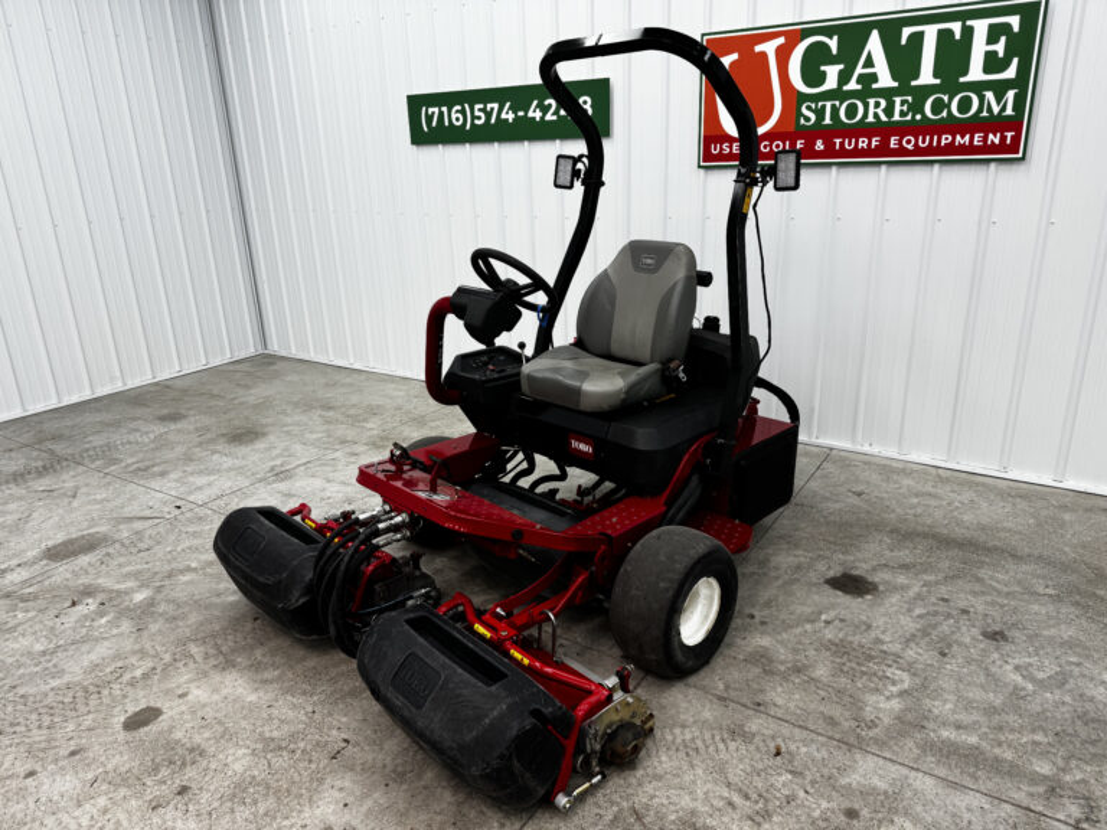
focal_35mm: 24
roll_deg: +1.8
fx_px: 768
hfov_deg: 71.6
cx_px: 554
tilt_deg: -19.6
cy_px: 415
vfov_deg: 56.8
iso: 64
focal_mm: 6.76
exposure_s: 1/120
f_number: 1.78
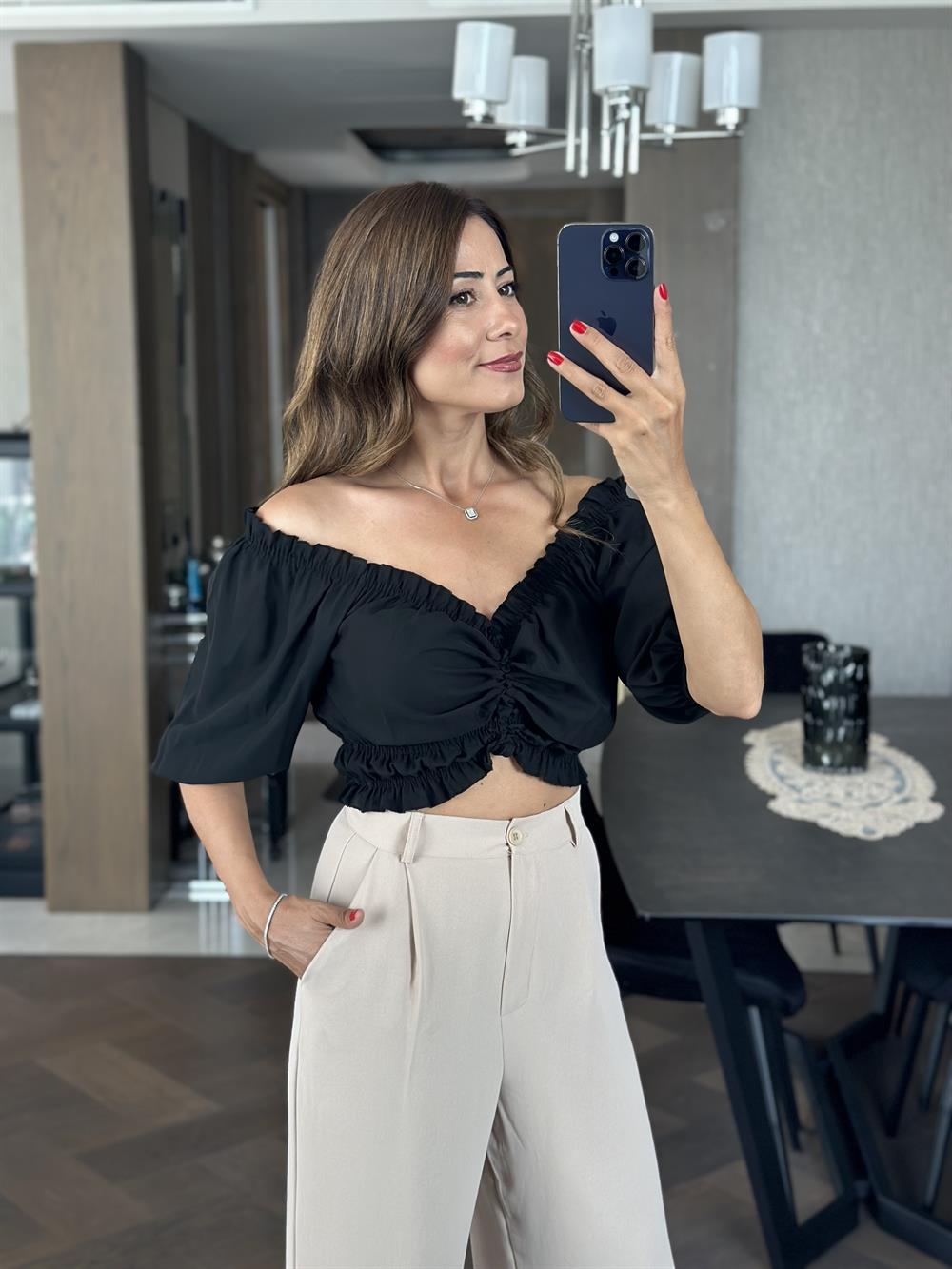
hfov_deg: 30.3
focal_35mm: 48
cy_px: 634
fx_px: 1760
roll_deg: +0.7
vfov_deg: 39.7
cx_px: 476
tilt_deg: -16.1
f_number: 1.78
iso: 125
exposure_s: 1/89
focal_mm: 6.86
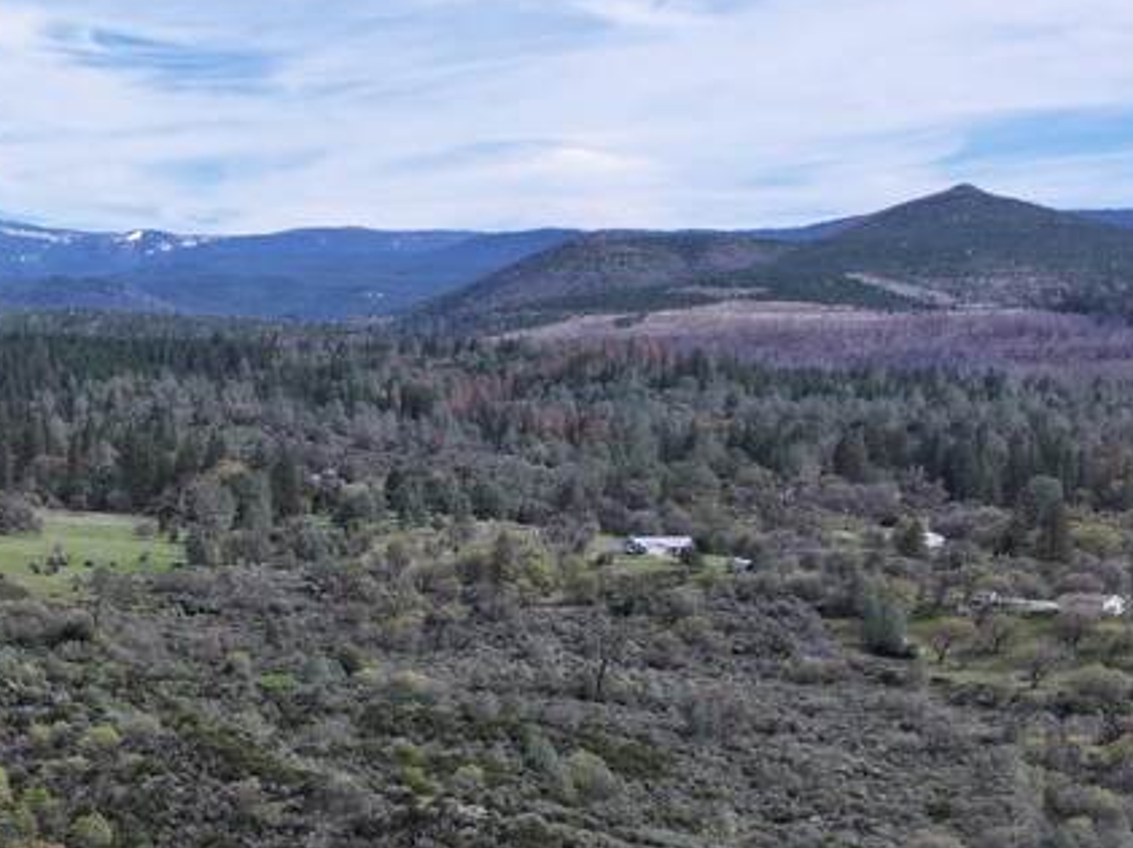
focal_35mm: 73
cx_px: -342
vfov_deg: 19.1
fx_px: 2387
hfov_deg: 23.6
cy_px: 1003
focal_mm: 12.29
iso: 190
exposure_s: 1/2500
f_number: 2.8
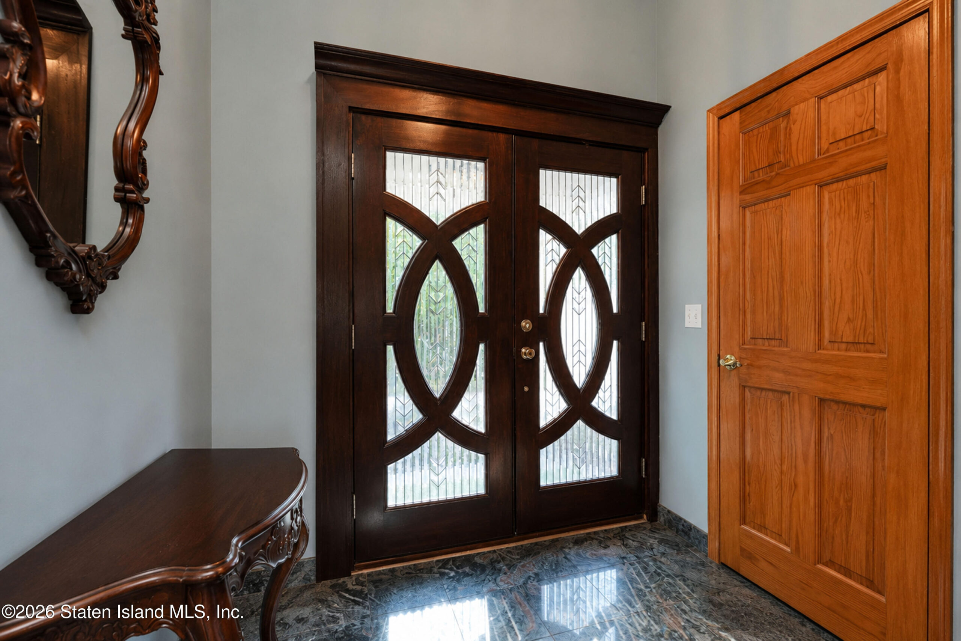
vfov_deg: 73.8
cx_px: 480
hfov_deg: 96.7
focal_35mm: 16
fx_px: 427
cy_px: 320
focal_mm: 16
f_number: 4
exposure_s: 1/15
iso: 64
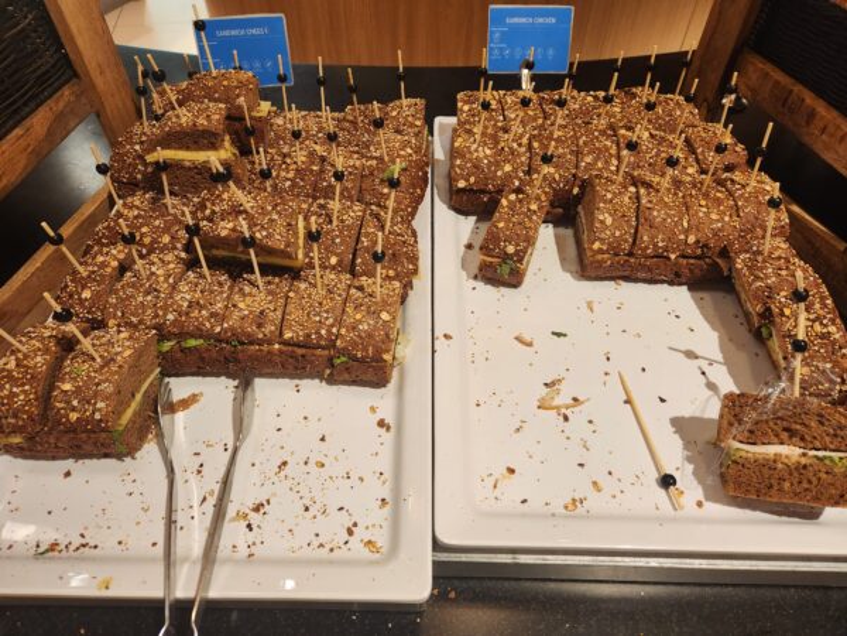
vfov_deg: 58.9
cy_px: 318
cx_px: 424
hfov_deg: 73.9
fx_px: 563
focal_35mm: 23
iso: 250
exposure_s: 1/120
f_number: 1.8
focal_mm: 5.4
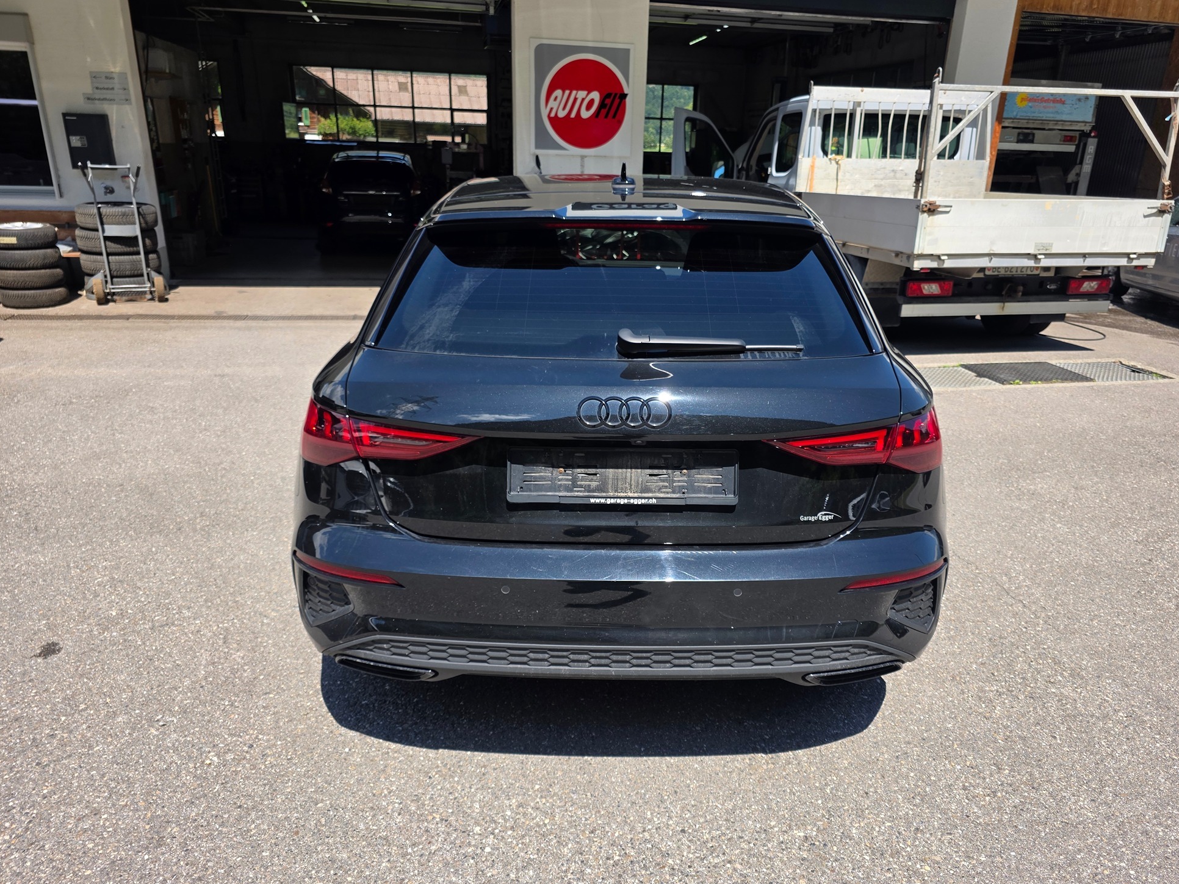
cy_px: 451
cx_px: 610
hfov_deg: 71.6
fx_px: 817
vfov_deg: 56.8
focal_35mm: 24
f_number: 1.7
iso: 80
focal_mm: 6.3
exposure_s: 1/2760
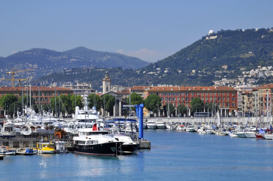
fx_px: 818
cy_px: 90
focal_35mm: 108
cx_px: 136
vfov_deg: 12.6
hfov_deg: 19.0
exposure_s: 1/250
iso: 200
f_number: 16
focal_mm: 72
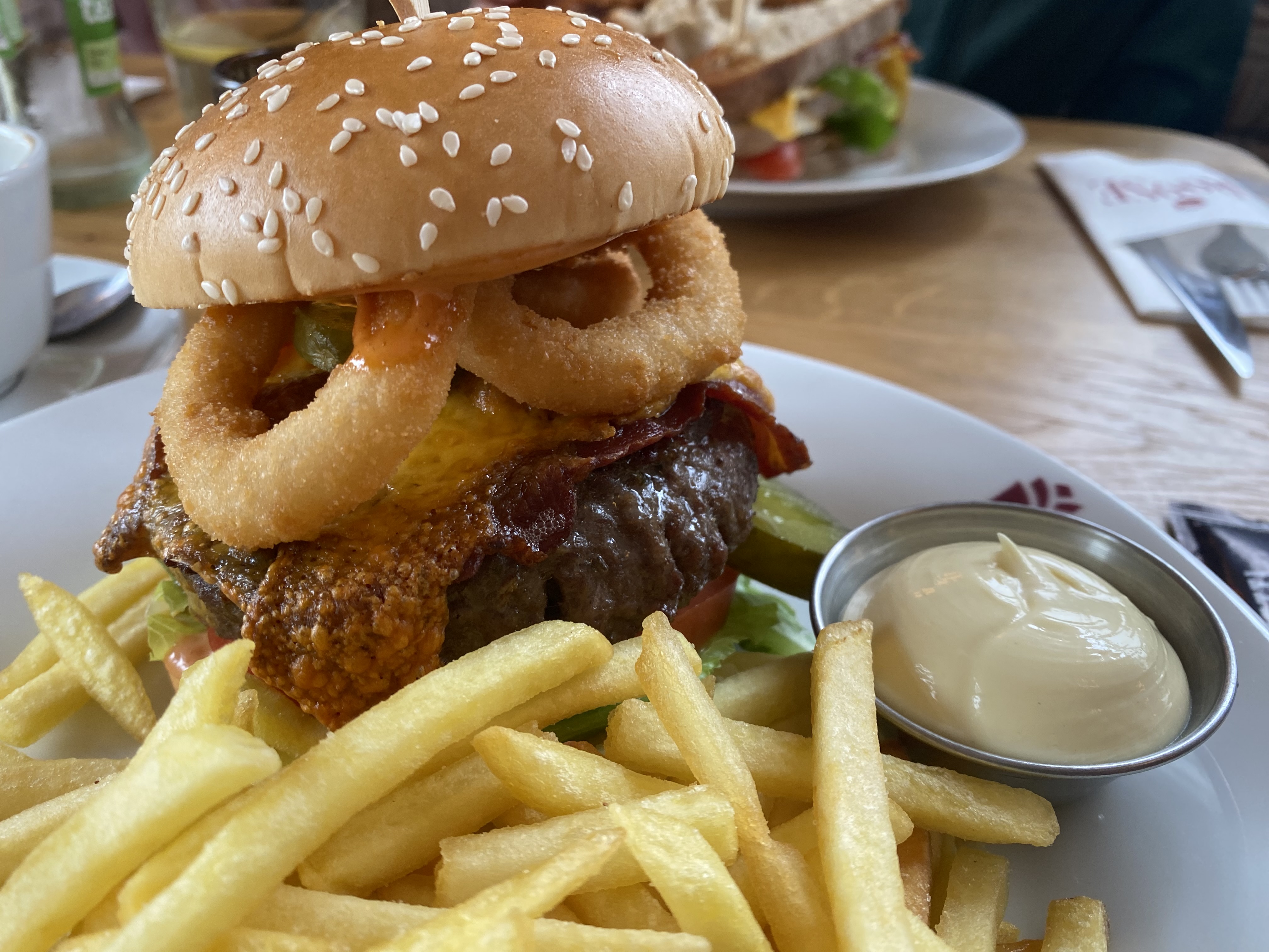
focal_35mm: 25
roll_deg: -2.2
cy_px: 476
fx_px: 916
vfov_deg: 54.9
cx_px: 634
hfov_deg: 69.4
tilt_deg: -32.7
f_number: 1.8
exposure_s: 1/121
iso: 125
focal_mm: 4.25
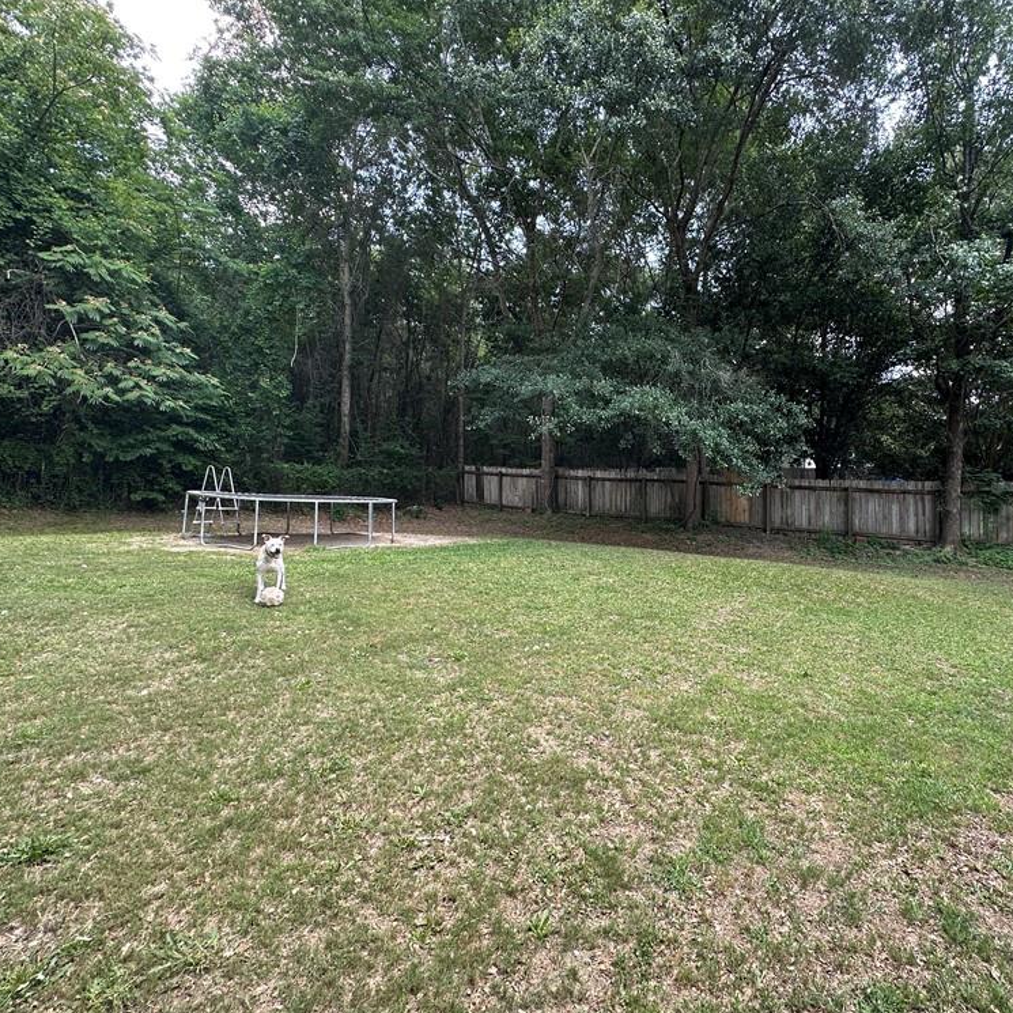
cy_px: 499
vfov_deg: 84.0
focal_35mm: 17
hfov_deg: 82.9
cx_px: 609
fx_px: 563
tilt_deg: +1.2
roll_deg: -1.6
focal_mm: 2.22
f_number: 2.2
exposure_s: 1/99
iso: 40
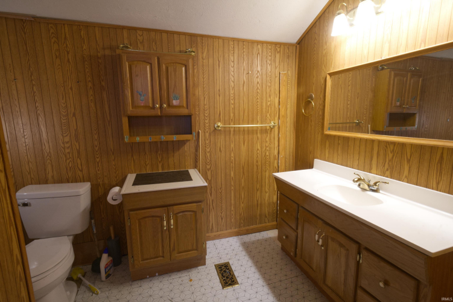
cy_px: 151
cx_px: 226
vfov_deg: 70.4
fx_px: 214
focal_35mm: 17
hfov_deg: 93.3
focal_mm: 17
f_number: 13
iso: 1600
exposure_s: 1/10
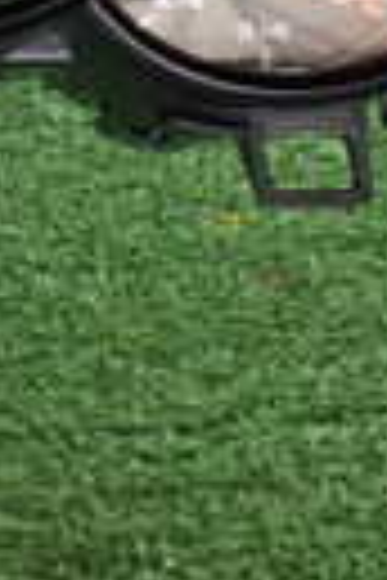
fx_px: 2338
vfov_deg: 13.3
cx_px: -572
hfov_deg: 8.6
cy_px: -310
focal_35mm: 145
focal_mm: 5.4
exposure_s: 1/60
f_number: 2.3
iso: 160
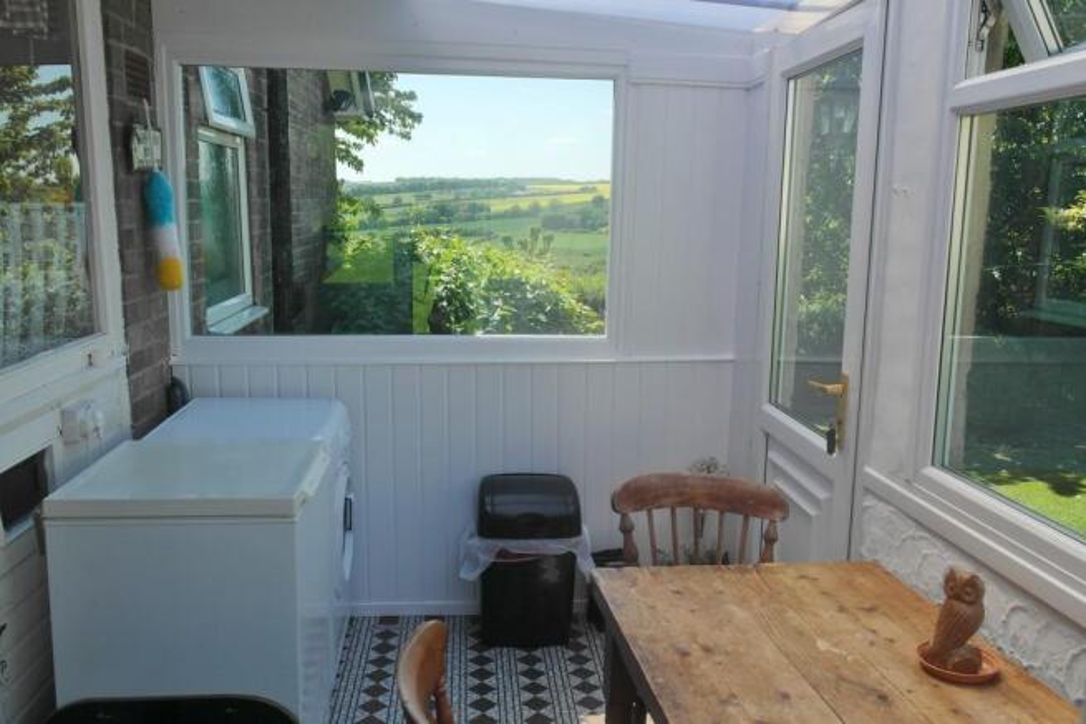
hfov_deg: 61.9
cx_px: 543
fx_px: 905
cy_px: 362
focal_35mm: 30
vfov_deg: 43.6
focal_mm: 20
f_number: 5.6
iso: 100
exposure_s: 1/180
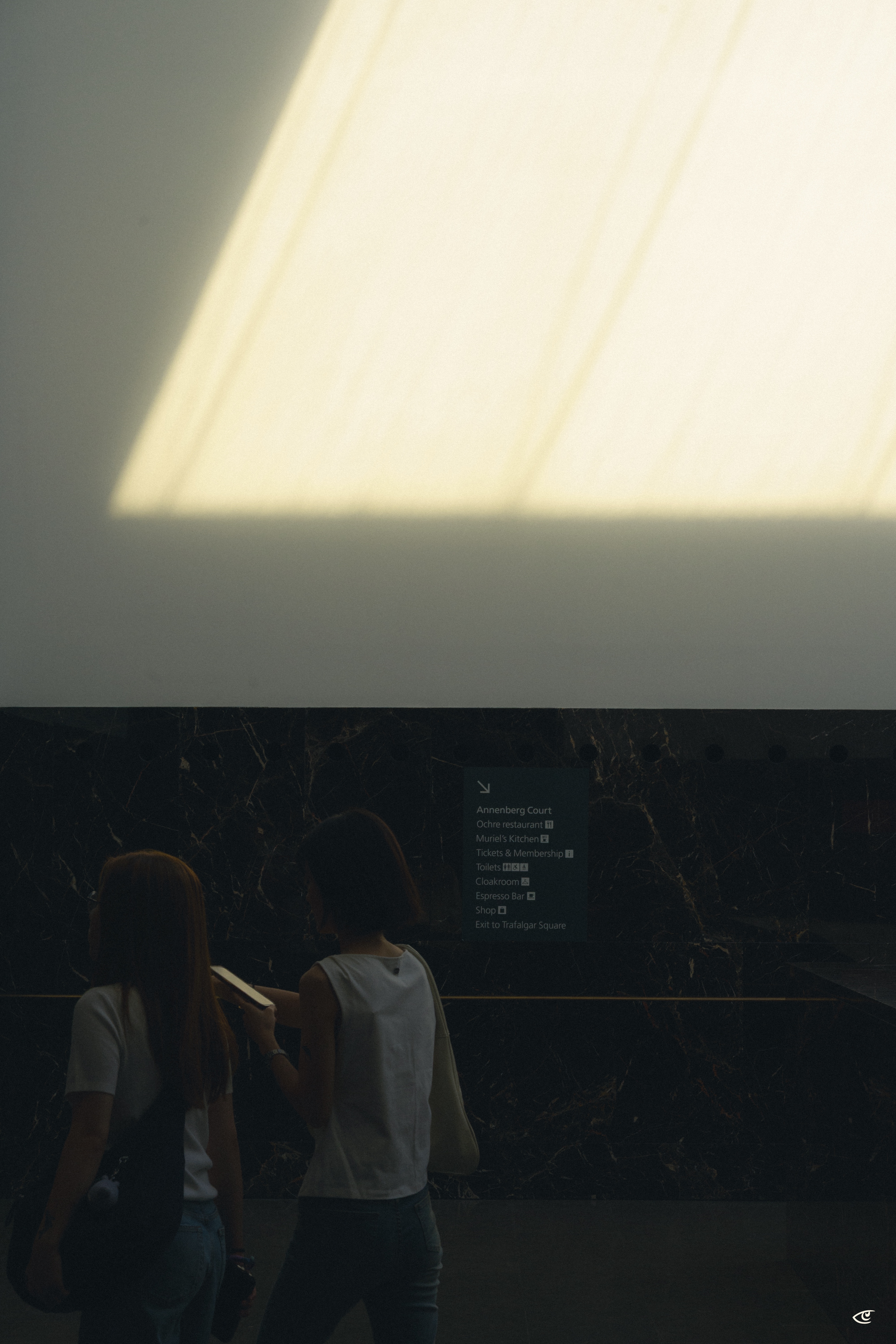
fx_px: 3360
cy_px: 672
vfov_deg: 22.6
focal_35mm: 90
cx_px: 448
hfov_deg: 15.2
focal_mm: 90
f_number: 11
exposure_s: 1/250
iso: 250
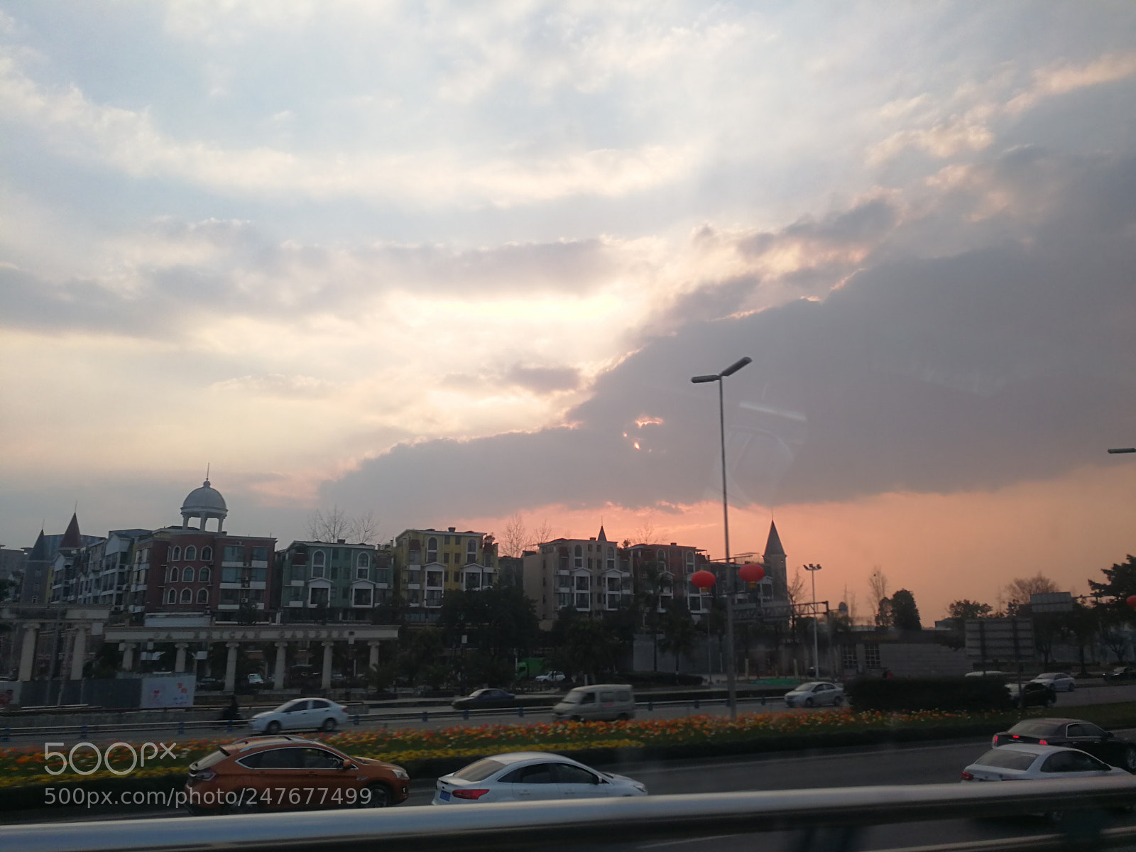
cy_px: 426
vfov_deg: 51.4
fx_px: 886
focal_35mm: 27
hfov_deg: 65.3
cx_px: 568
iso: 50
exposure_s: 1/146
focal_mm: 3.95
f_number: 2.2
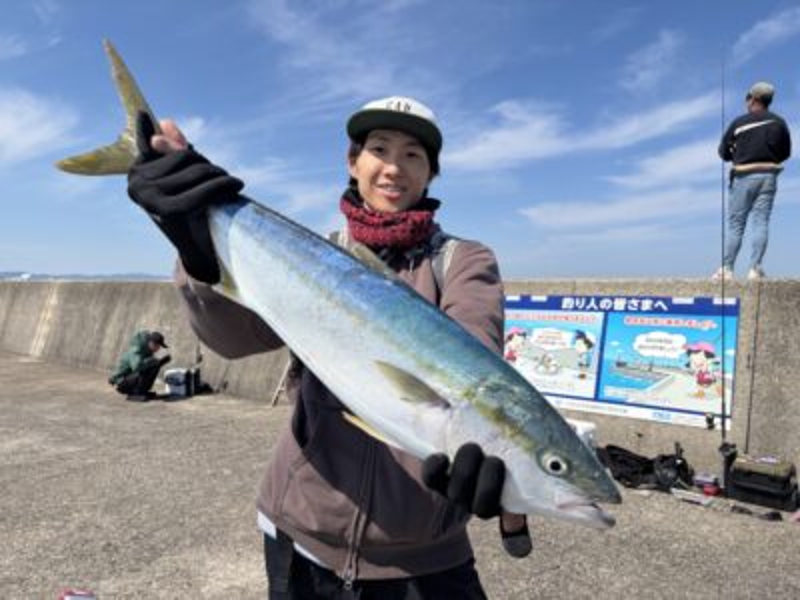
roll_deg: -0.2
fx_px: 601
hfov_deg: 67.3
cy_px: 300
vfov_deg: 53.1
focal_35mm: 26
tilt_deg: -1.0
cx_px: 400
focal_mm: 5.96
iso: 64
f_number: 1.6
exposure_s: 1/6993
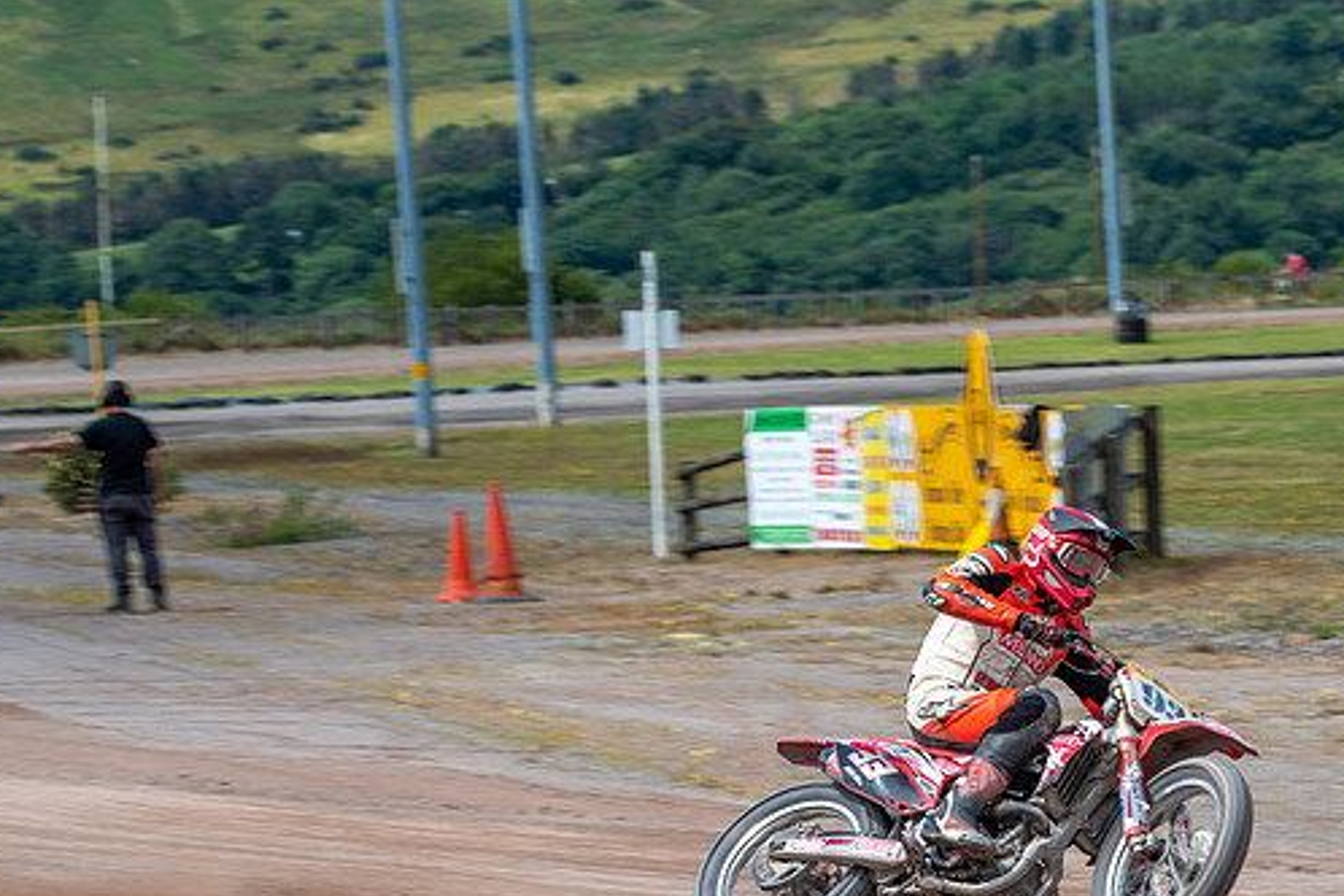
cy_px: 721
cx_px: 957
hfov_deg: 8.0
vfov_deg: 5.3
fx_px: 9631
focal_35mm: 258
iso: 100
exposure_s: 1/320
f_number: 8
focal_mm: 160
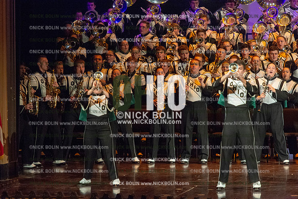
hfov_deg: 8.2
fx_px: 2068
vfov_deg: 5.5
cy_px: 100
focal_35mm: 250
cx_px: 149
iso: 8000
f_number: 5.6
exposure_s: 1/320
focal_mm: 250
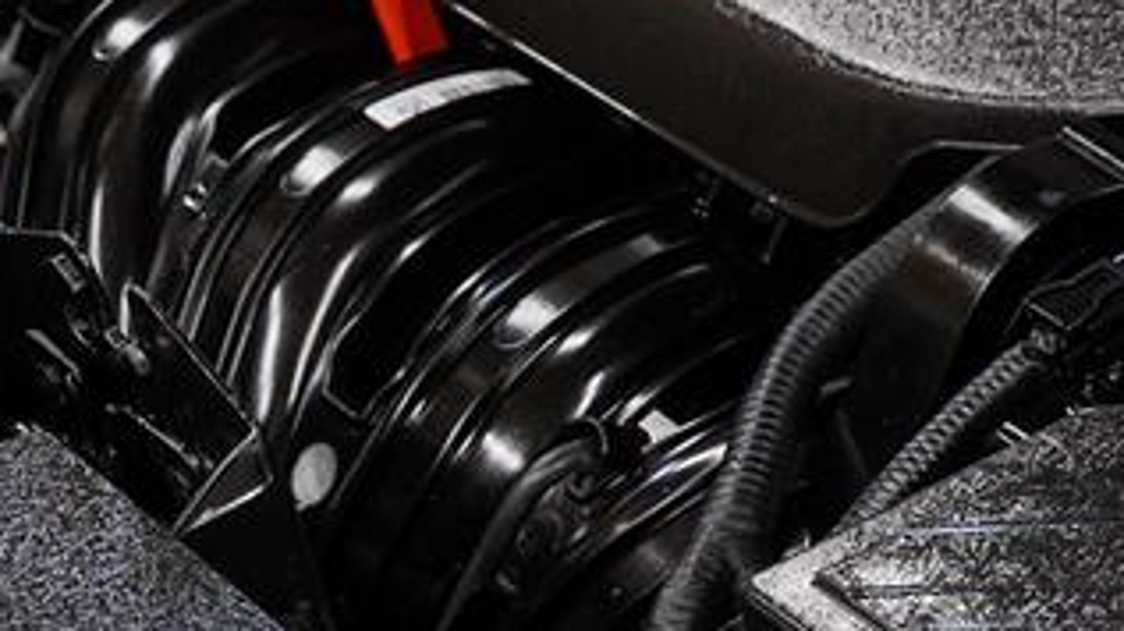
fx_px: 4081
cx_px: 1450
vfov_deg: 8.8
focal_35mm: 137
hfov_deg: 15.0
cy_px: -39
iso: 100
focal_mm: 28.8
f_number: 7.1
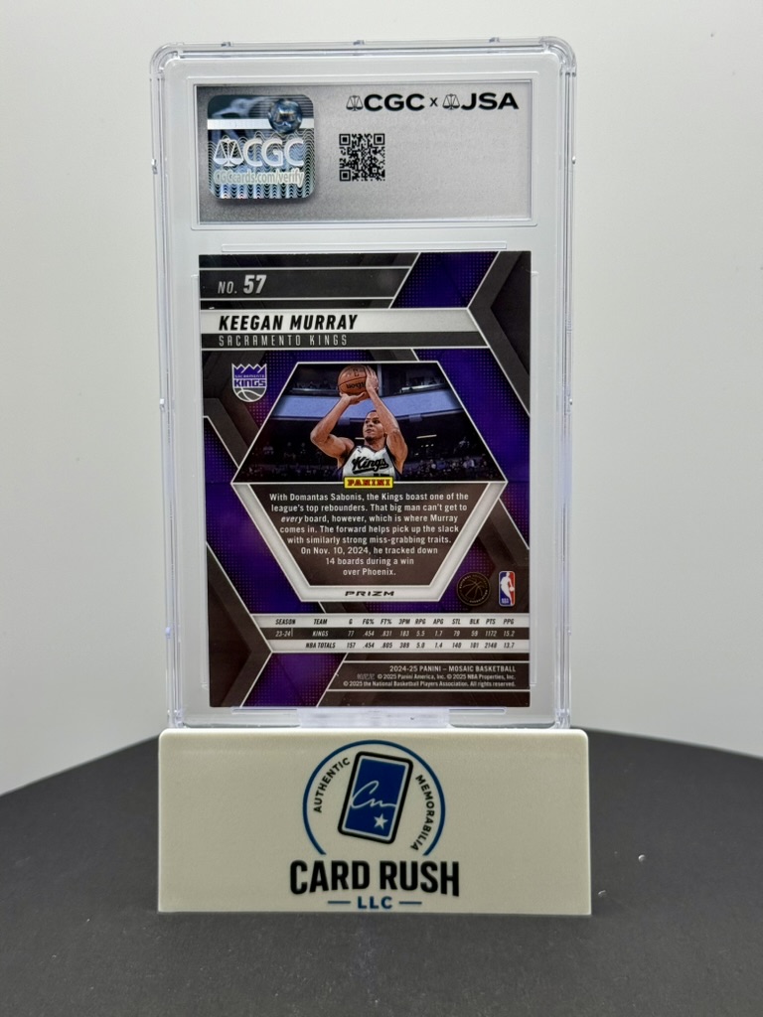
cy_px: 508
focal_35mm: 48
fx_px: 1411
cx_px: 382
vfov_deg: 39.7
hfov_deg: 30.3
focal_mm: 6.76
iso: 80
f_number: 1.78
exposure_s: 1/305
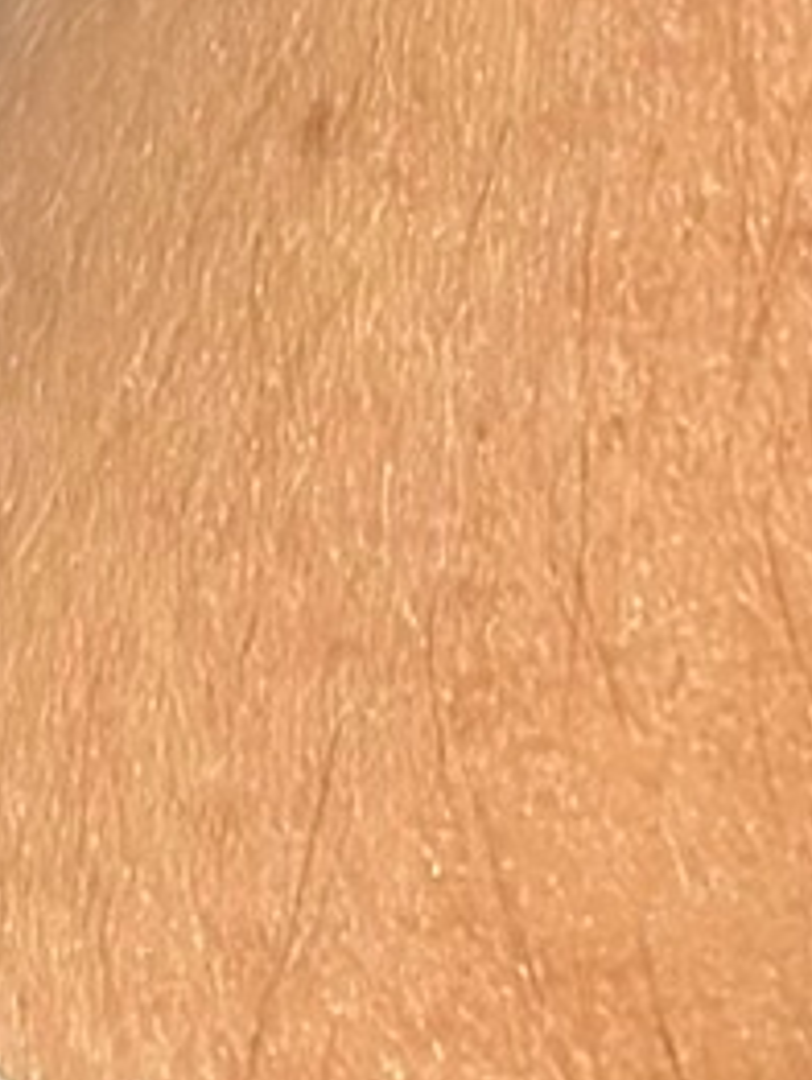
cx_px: -87
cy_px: 882
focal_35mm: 375
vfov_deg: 5.3
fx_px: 11710
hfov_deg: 4.0
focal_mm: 6.86
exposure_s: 1/40
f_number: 1.78
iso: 640
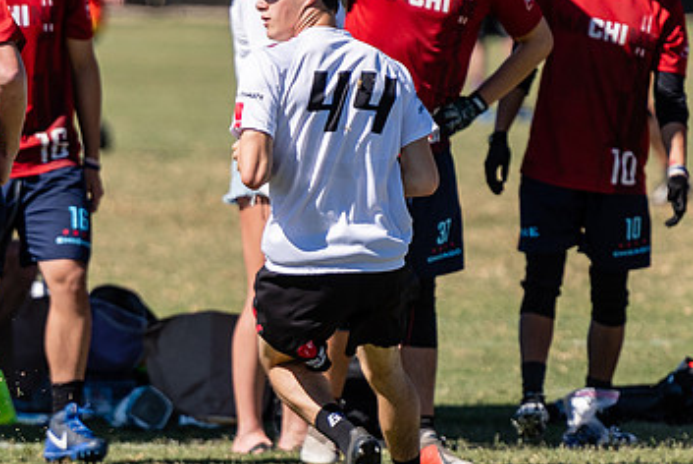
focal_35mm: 808
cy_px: 246
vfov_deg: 1.7
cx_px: 392
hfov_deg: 2.6
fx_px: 15566
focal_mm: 200
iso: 100
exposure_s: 1/3200
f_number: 2.8
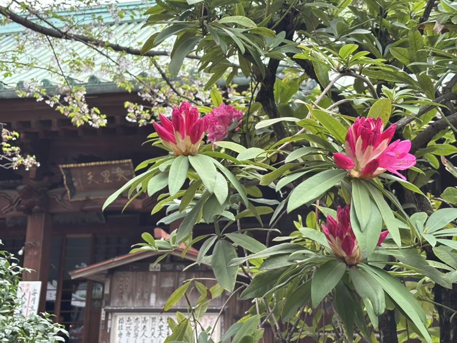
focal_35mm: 52
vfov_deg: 28.0
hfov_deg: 36.8
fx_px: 687
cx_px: 228
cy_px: 172
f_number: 1.6
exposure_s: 1/265
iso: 32
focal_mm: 5.96
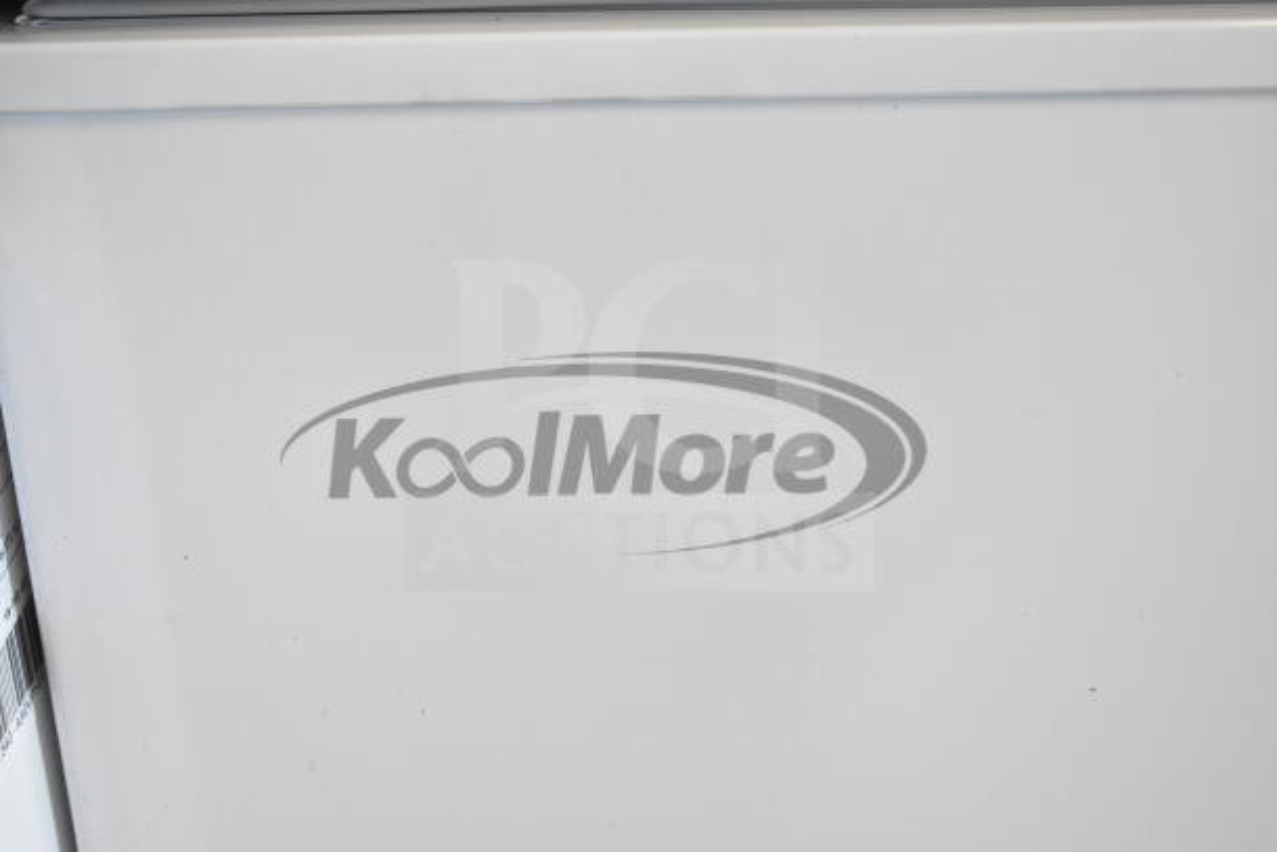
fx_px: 2235
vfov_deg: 21.6
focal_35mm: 63
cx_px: 638
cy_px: 426
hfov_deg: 31.9
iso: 2200
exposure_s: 1/60
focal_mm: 42
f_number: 5
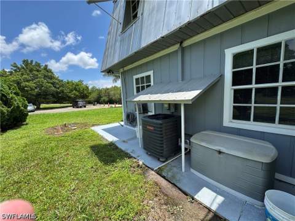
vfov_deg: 85.7
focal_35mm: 14
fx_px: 119
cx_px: 148
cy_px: 110
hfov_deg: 102.1
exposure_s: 1/980
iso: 40
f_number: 2.2
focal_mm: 2.22
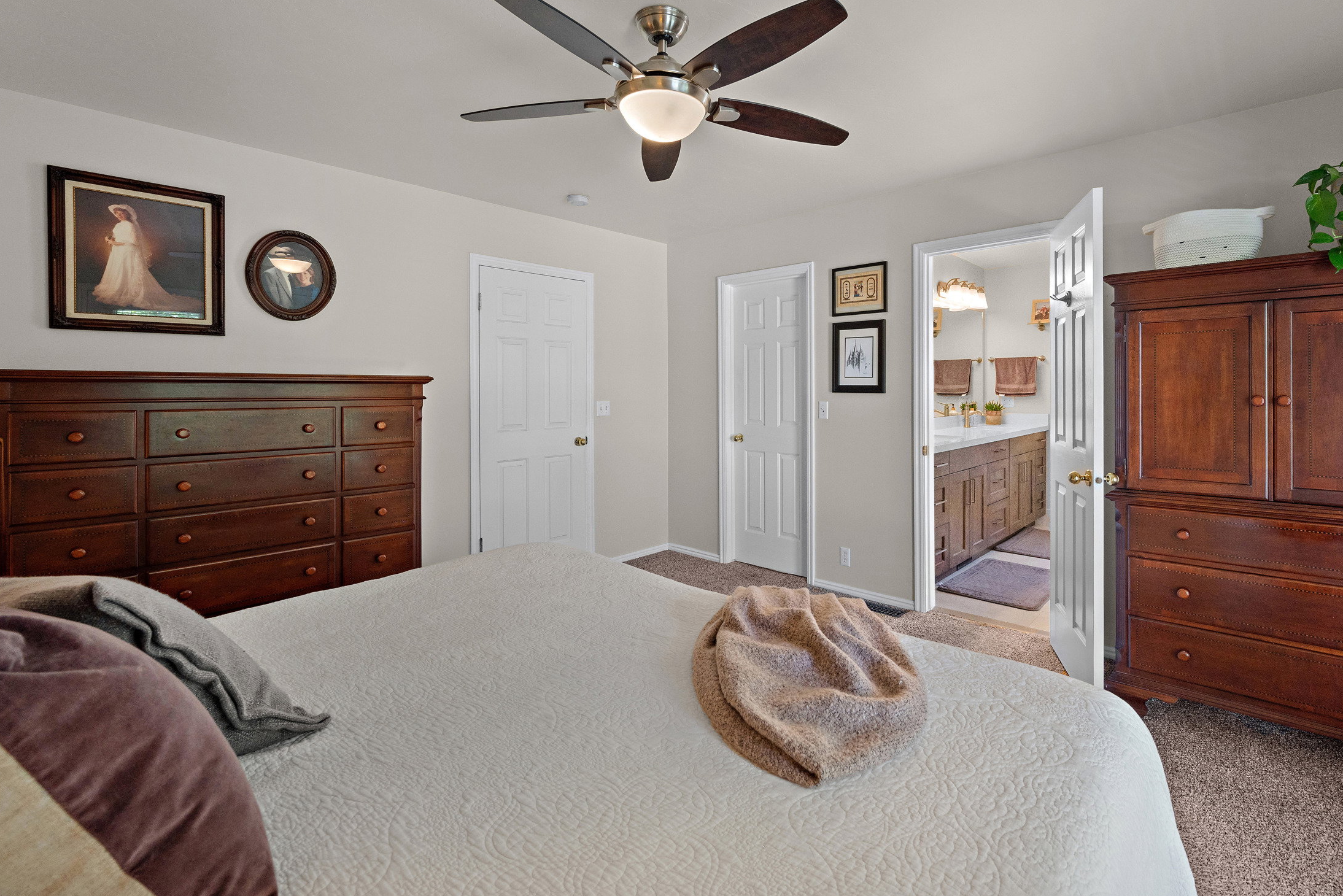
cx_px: 739
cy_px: 391
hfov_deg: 96.4
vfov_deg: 73.5
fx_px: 597
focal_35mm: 16
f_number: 8
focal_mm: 14
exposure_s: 1/2.5
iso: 500
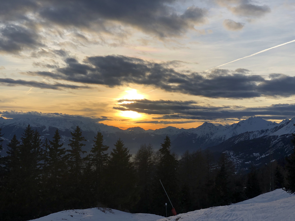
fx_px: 443
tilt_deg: +1.8
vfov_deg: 28.0
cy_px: 110
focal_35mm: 52
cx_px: 148
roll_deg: -1.3
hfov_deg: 36.8
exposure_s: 1/1372
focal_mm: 6
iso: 16
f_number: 2.4
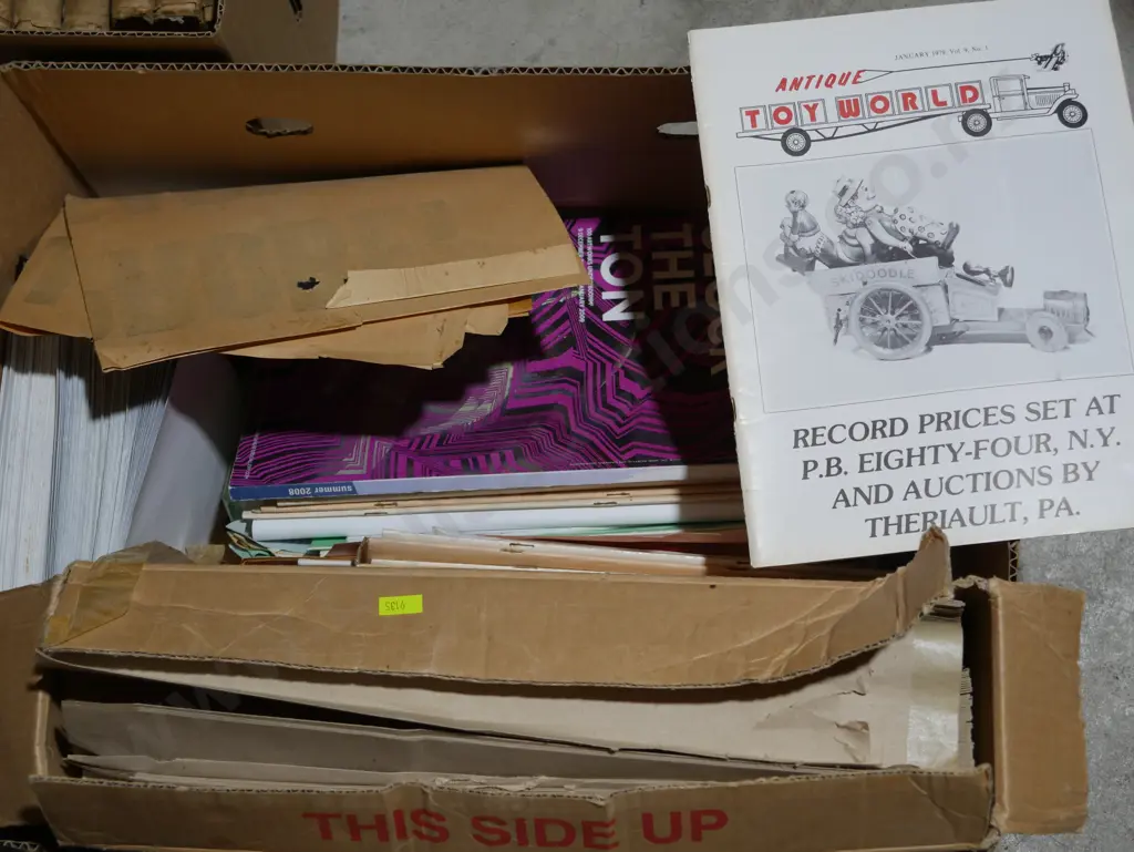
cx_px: 567
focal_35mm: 64
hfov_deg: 30.3
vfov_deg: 22.9
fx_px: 2098
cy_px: 426
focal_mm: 32
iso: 250
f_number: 5.4
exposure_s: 1/80
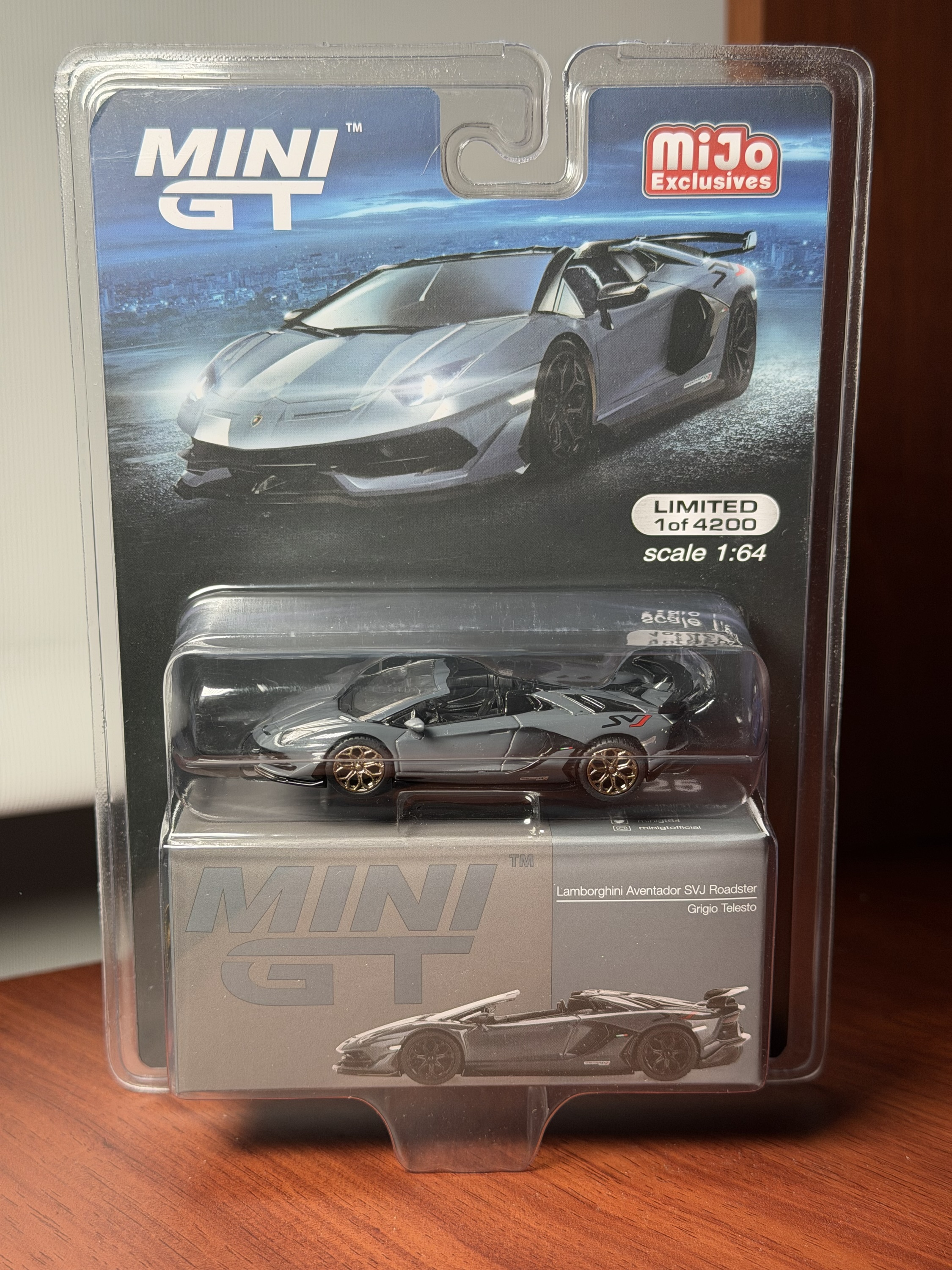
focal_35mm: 48
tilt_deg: -4.7
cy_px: 635
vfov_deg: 39.7
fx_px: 1760
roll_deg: +0.1
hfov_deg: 30.3
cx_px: 476
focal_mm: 6.76
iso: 100
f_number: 1.78
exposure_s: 1/149
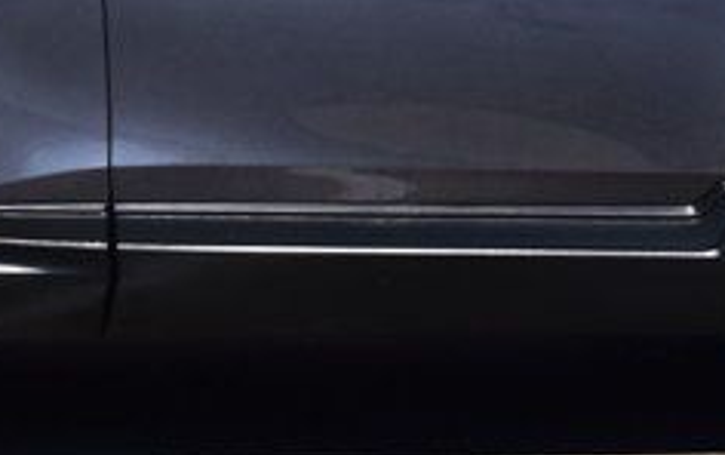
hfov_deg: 10.2
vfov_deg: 6.4
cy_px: -15
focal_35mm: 205
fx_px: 4058
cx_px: 175
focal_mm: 31
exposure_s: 1/500
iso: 220
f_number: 11
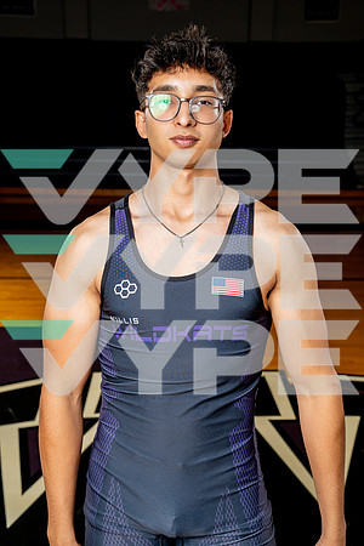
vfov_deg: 41.9
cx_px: 182
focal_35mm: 47
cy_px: 273
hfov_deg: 28.6
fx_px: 713
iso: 320
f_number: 5.6
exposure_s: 1/250
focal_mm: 47
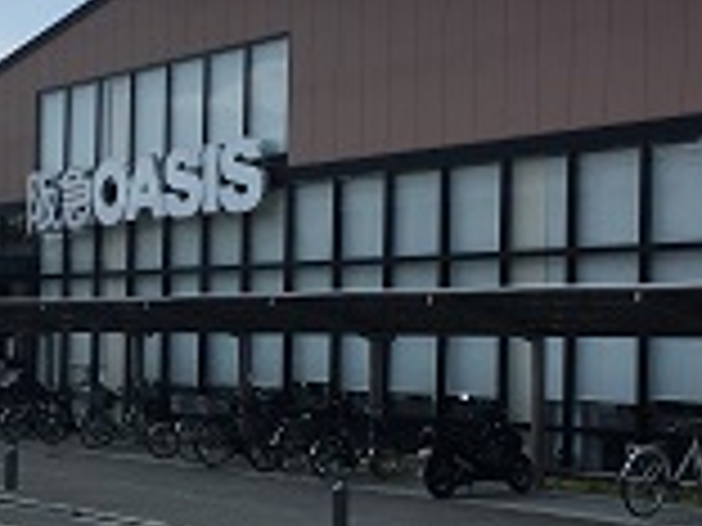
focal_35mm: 75
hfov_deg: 25.8
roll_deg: -1.2
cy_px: 317
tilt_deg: +0.6
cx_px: 220
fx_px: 1521
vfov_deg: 19.6
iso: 25
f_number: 2.2
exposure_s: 1/2137
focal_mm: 4.15
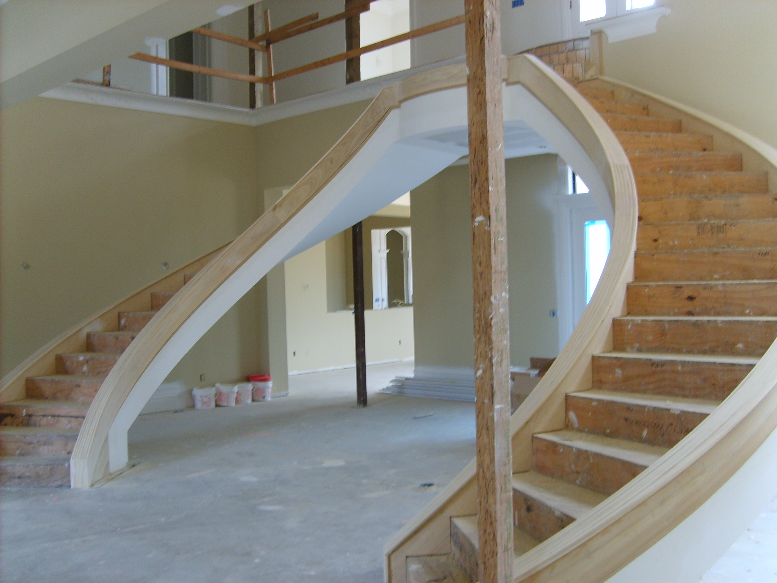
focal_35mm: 35
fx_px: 786
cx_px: 388
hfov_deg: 52.6
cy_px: 292
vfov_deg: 40.7
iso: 66
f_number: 2.8
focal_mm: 5.8
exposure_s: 1/30
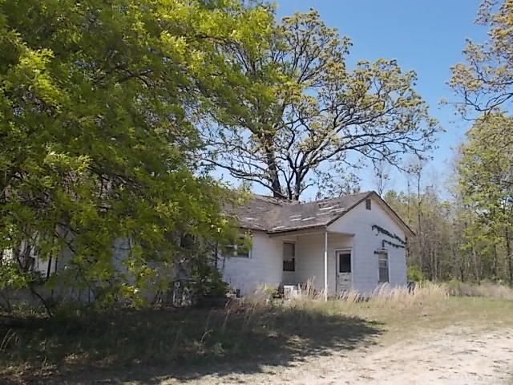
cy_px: 192
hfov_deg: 54.0
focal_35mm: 34
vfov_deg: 41.8
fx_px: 504
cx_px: 256
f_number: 9.2
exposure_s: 1/100
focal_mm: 6
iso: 80
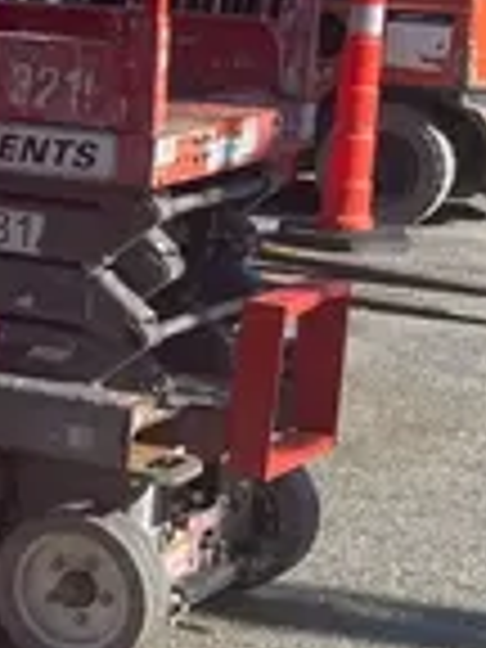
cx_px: -554
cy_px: 403
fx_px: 2471
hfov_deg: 10.2
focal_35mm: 132
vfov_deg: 14.9
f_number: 1.6
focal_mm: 4.2
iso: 32
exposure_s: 1/1949
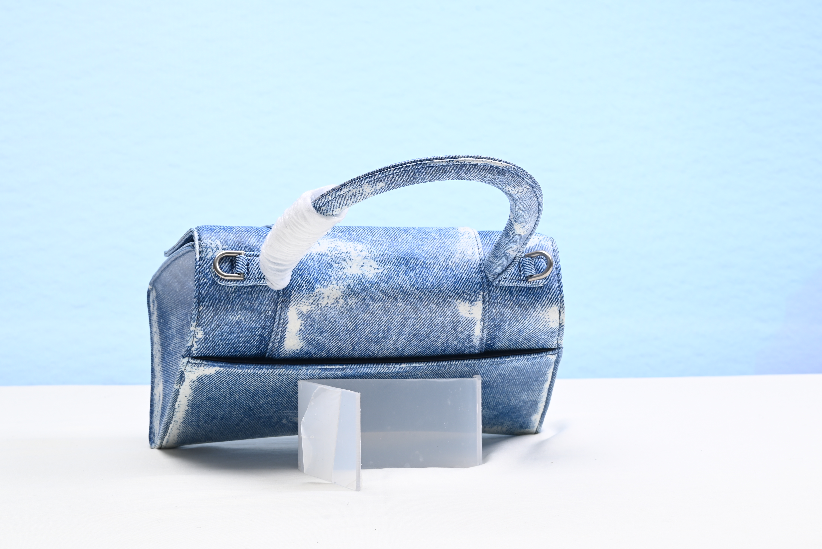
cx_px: 399
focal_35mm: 55
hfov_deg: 36.2
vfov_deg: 24.5
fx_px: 1256
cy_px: 185
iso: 100
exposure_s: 1/2
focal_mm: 40
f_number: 16
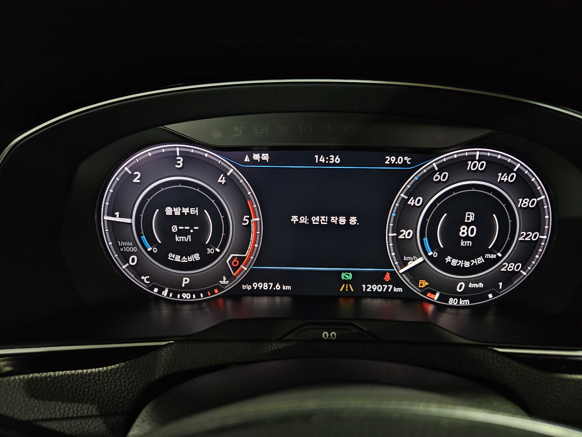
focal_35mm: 23
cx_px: 291
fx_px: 387
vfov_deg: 58.9
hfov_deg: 73.9
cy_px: 218
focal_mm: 5.4
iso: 1250
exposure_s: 1/21
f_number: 1.8
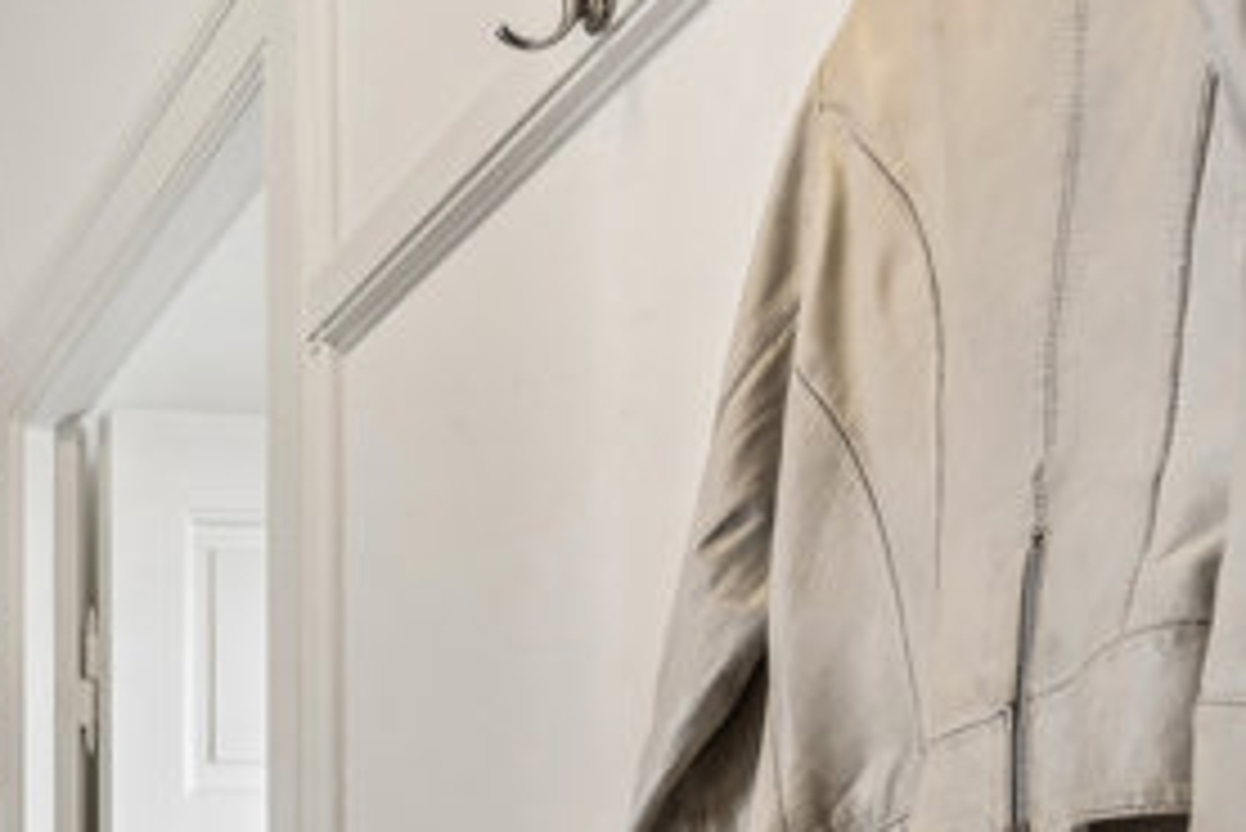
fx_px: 1801
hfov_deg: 28.2
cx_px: -531
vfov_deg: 22.6
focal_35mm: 52
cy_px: 1140
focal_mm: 18
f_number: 11
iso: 160
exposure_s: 1/1.67
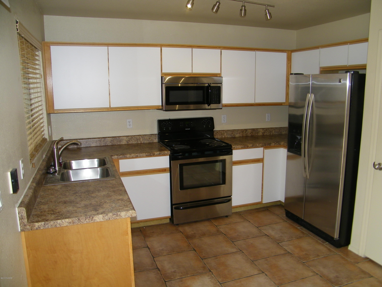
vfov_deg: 49.7
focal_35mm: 28
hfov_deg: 63.4
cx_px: 191
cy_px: 144
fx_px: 309
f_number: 3.5
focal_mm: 5
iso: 80
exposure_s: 1/30
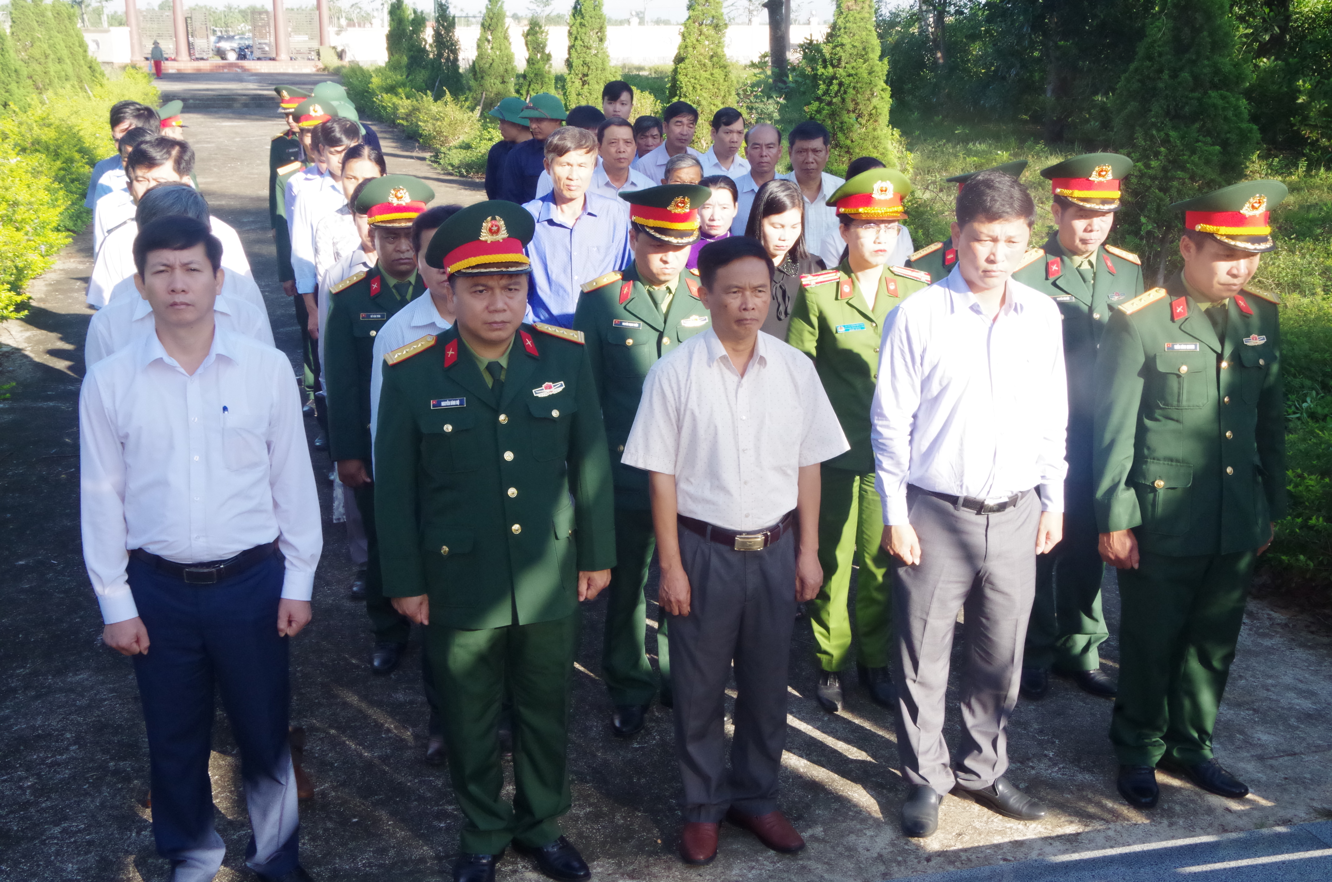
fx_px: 1551
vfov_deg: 31.8
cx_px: 666
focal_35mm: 42
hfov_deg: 46.5
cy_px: 441
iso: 1600
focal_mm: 28
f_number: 13
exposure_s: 1/180
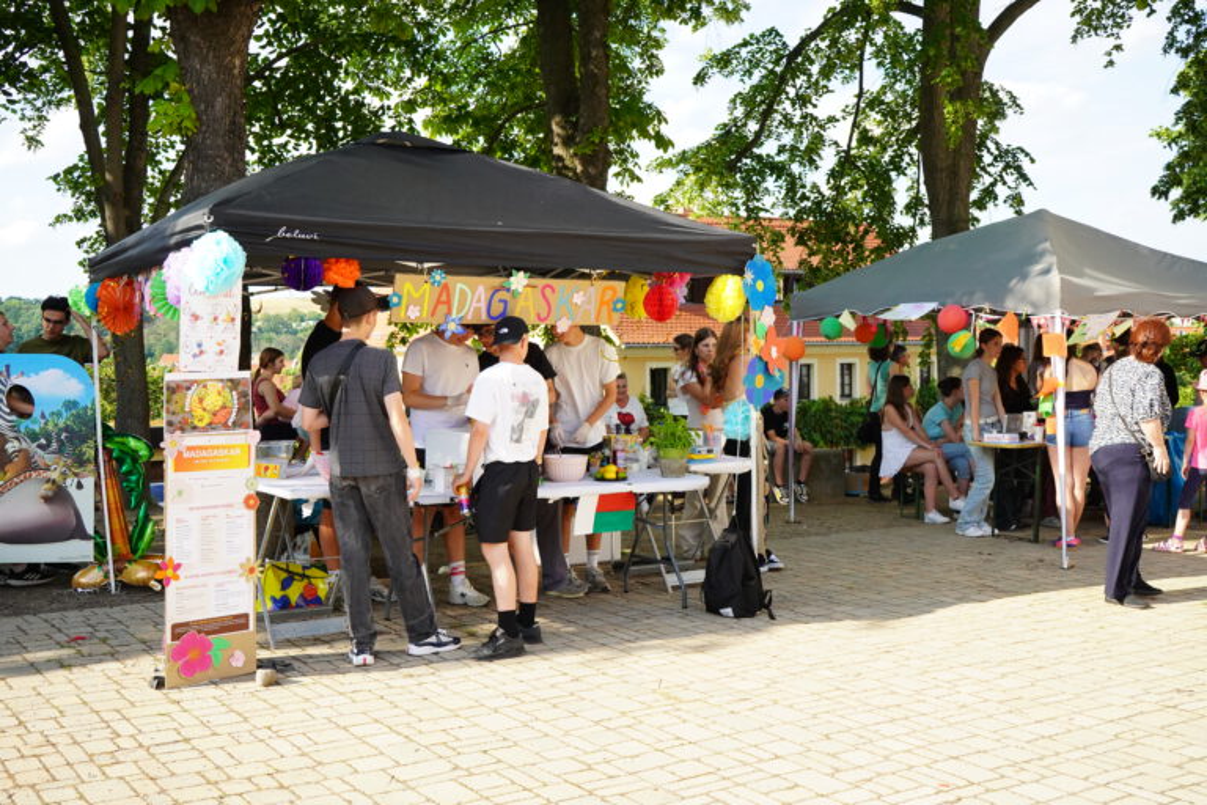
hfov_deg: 50.7
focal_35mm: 38
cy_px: 402
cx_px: 604
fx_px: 1274
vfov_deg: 35.1
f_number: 8
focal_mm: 38
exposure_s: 1/2000
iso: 3200
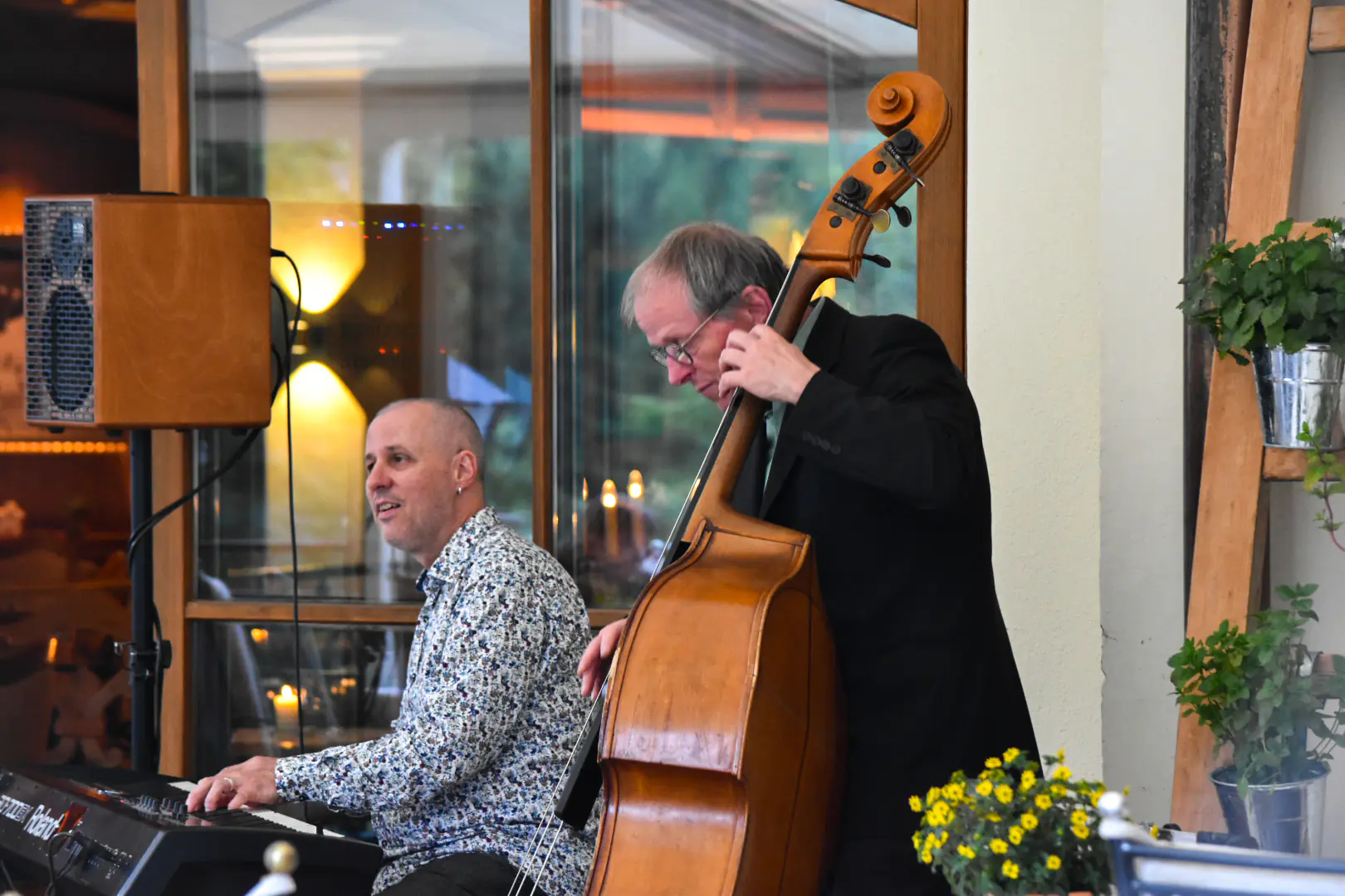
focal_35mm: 158
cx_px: 672
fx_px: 5884
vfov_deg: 8.7
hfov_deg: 13.0
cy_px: 448
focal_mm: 105
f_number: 4.8
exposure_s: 1/40
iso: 2500
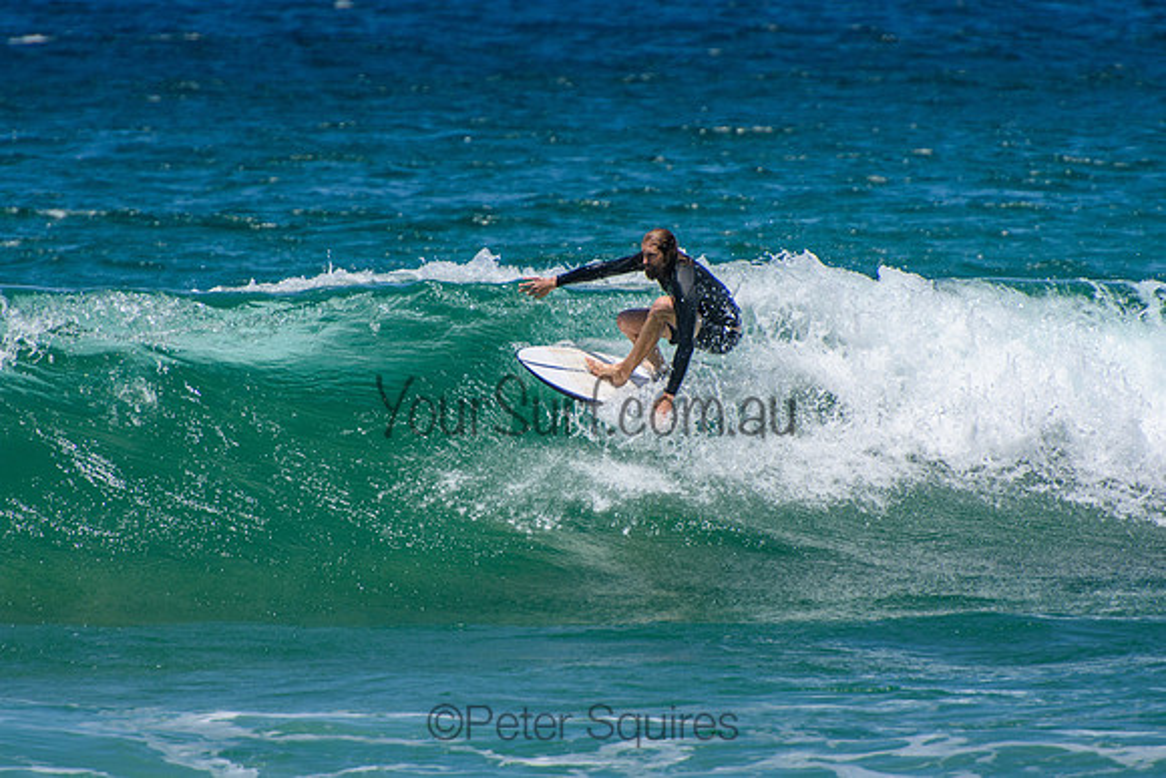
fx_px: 19437
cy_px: 389
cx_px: 583
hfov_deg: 3.4
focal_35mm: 600
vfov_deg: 2.3
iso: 280
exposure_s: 1/2000
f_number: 5.6
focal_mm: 400
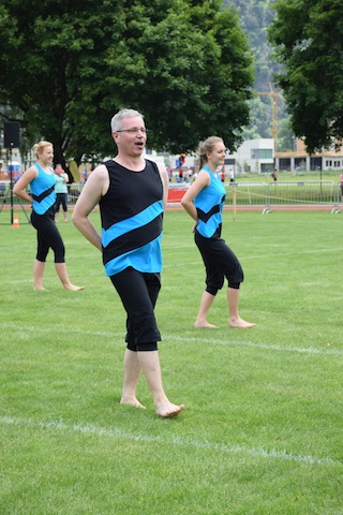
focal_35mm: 90
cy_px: 258
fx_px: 1286
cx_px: 172
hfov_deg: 15.2
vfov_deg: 22.6
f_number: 8
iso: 250
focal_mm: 60
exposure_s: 1/250
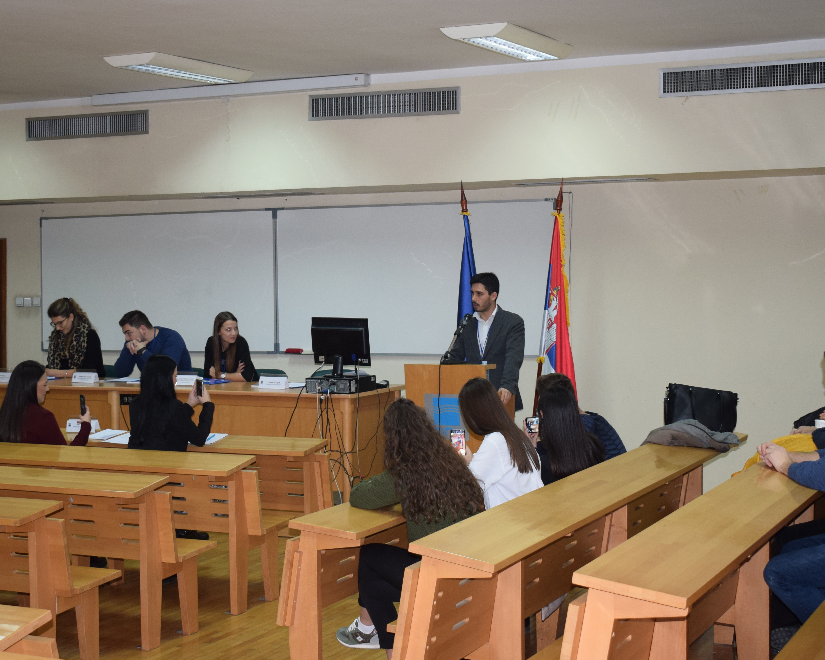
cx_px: 339
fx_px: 1481
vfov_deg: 25.1
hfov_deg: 31.1
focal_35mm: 61
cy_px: 291
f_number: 4.2
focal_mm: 31
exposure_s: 1/60
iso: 800
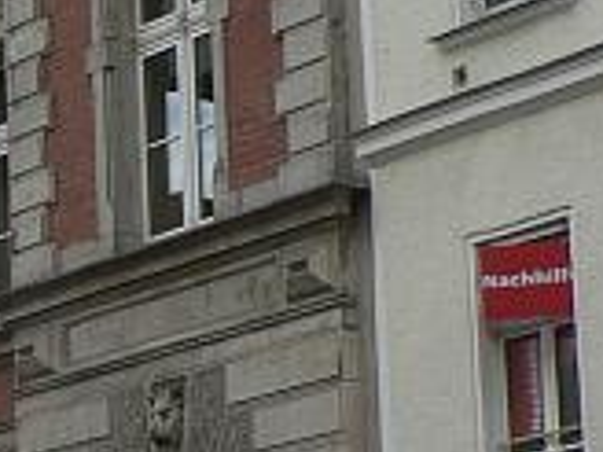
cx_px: -346
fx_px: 3310
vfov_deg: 7.8
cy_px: 382
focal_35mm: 190
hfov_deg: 10.0
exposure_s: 1/400
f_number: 5
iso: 80
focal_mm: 6.5
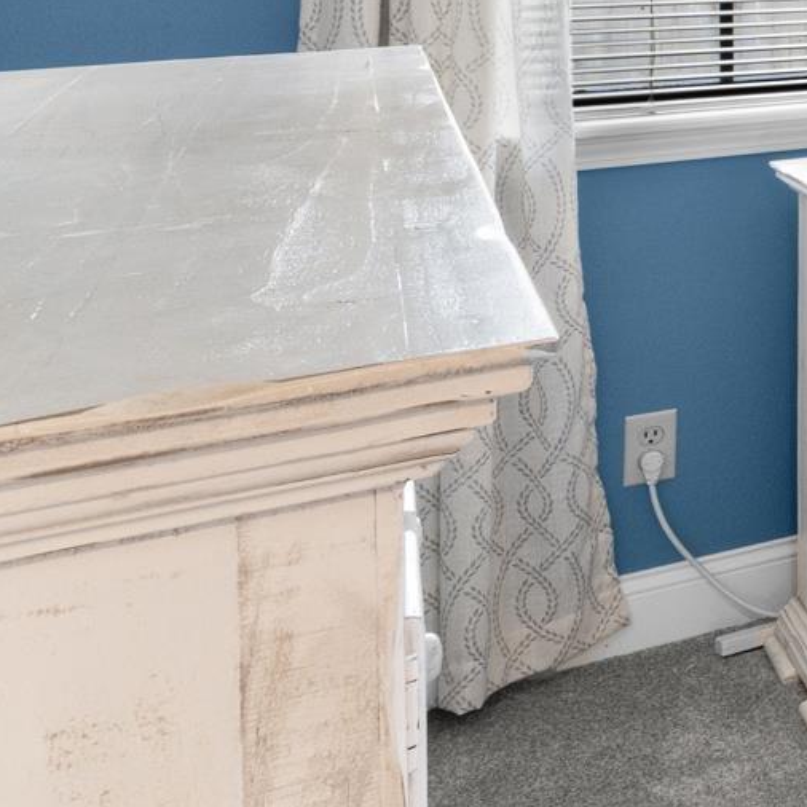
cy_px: -159
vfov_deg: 24.7
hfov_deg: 15.6
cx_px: 1887
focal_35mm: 63
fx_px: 1662
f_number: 9
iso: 400
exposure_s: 1/3
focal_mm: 10
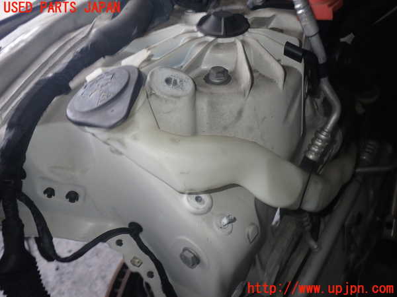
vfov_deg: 46.8
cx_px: 198
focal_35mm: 30
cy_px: 148
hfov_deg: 60.0
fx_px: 344
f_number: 6.3
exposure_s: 1/30
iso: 200
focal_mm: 5.4
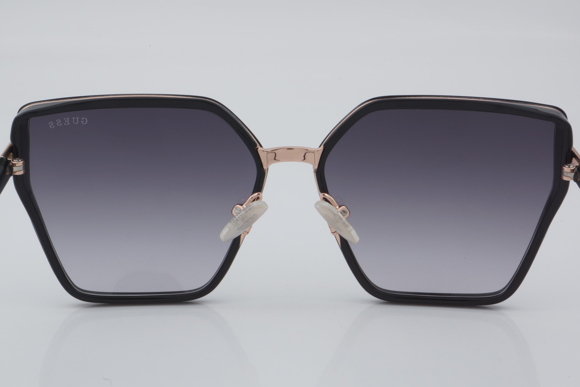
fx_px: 1329
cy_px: 194
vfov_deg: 16.6
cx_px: 290
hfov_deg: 24.6
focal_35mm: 82
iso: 100
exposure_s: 1/4
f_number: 32
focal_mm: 55
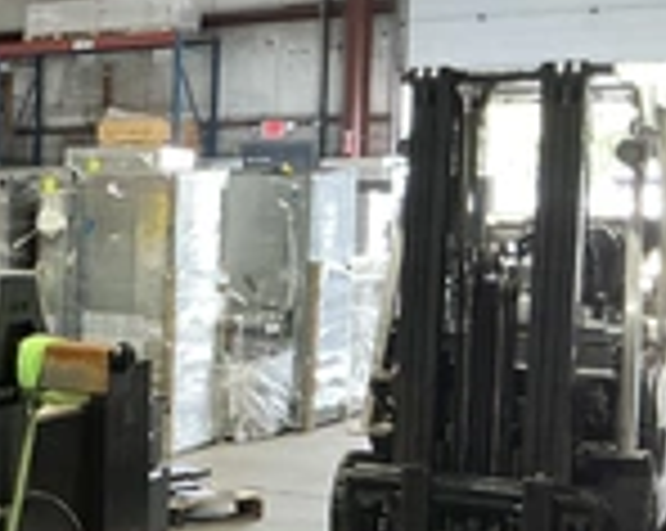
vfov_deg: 20.6
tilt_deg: -5.5
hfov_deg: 23.0
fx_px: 1457
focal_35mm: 74
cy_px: 338
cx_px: -194
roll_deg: +0.7
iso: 320
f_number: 1.8
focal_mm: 3
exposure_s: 1/53
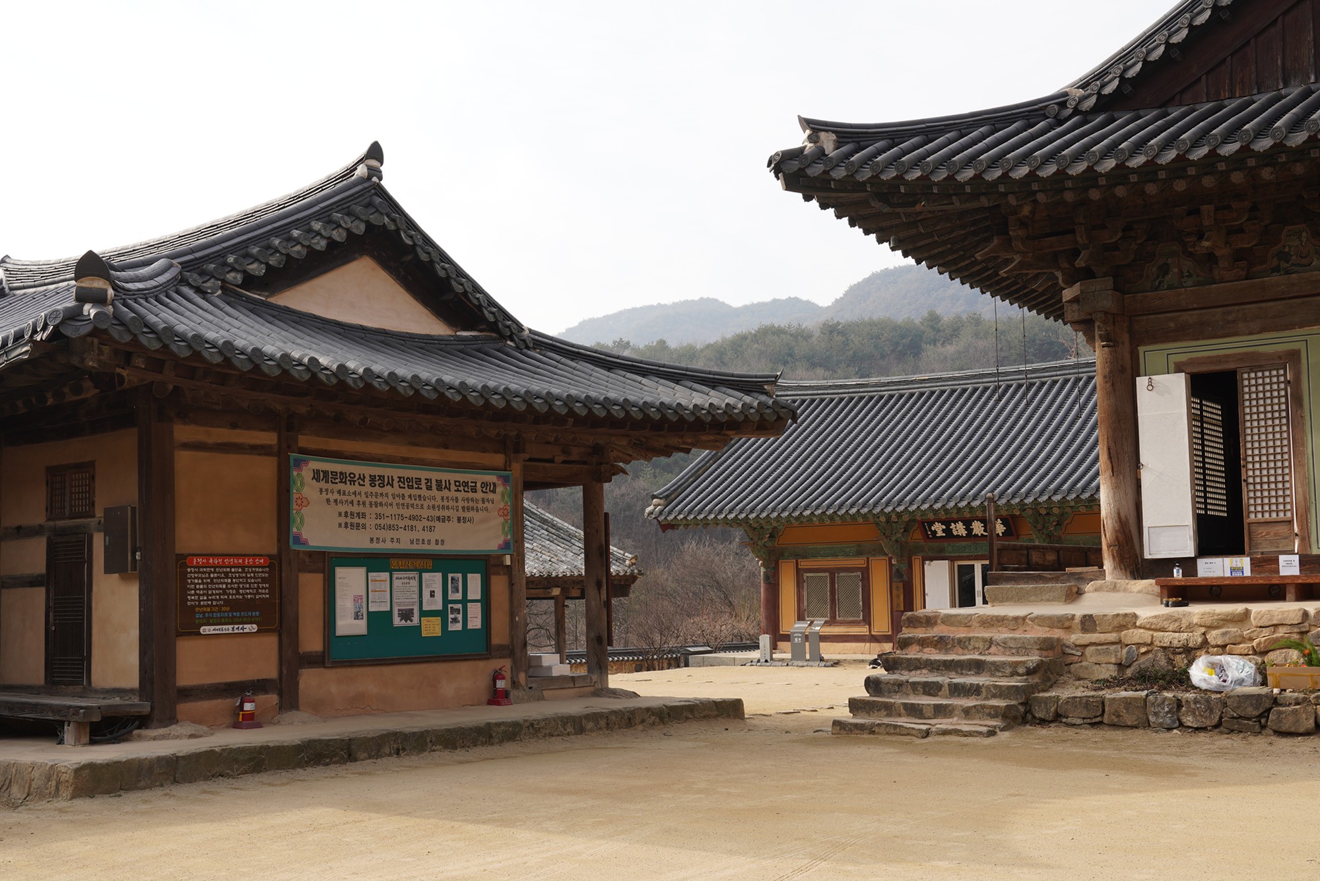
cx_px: 660
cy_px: 440
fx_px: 1467
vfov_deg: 33.4
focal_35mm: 40
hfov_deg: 48.5
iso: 200
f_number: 13
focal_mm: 40
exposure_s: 1/100
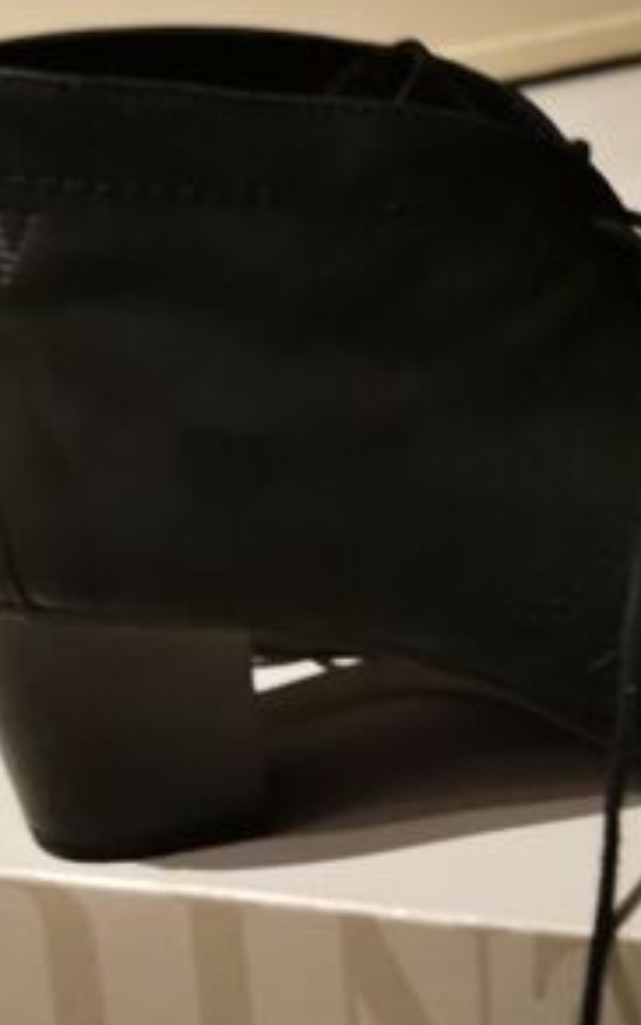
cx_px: 222
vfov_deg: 24.6
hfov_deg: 15.5
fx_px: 2347
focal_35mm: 84
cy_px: 444
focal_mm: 5.58
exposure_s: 1/50
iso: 320
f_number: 1.8
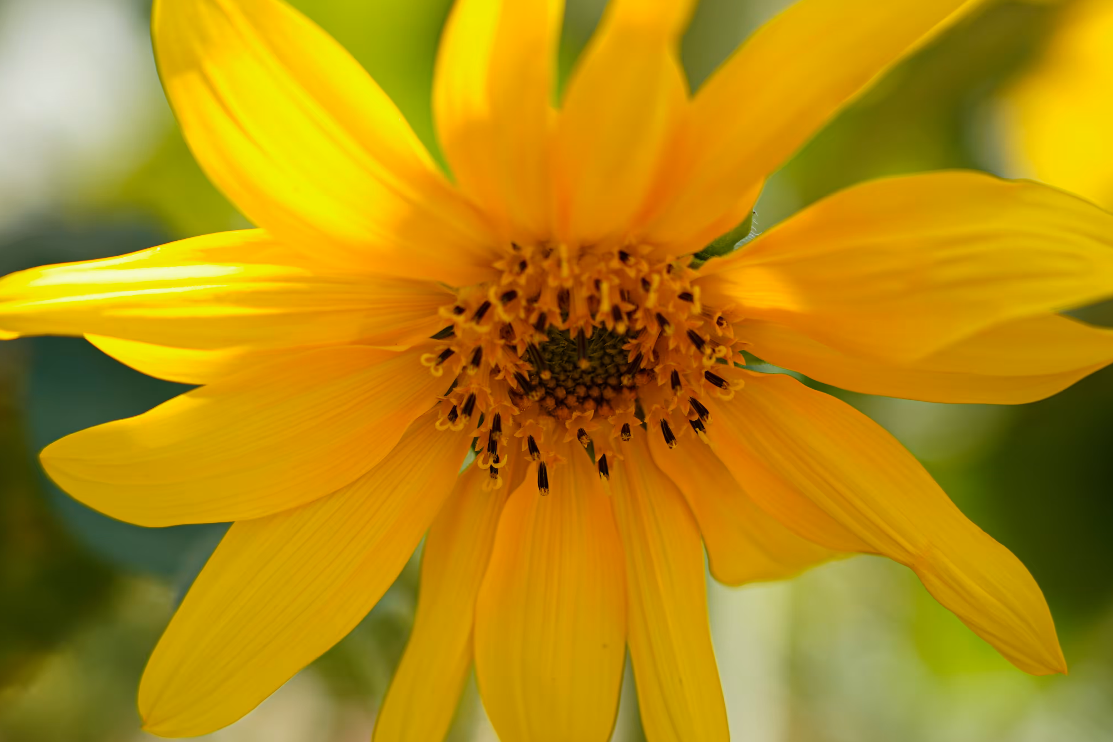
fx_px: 3246
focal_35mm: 105
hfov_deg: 19.5
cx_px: 521
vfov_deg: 13.0
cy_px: 396
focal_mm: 70
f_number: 4
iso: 100
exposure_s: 1/250
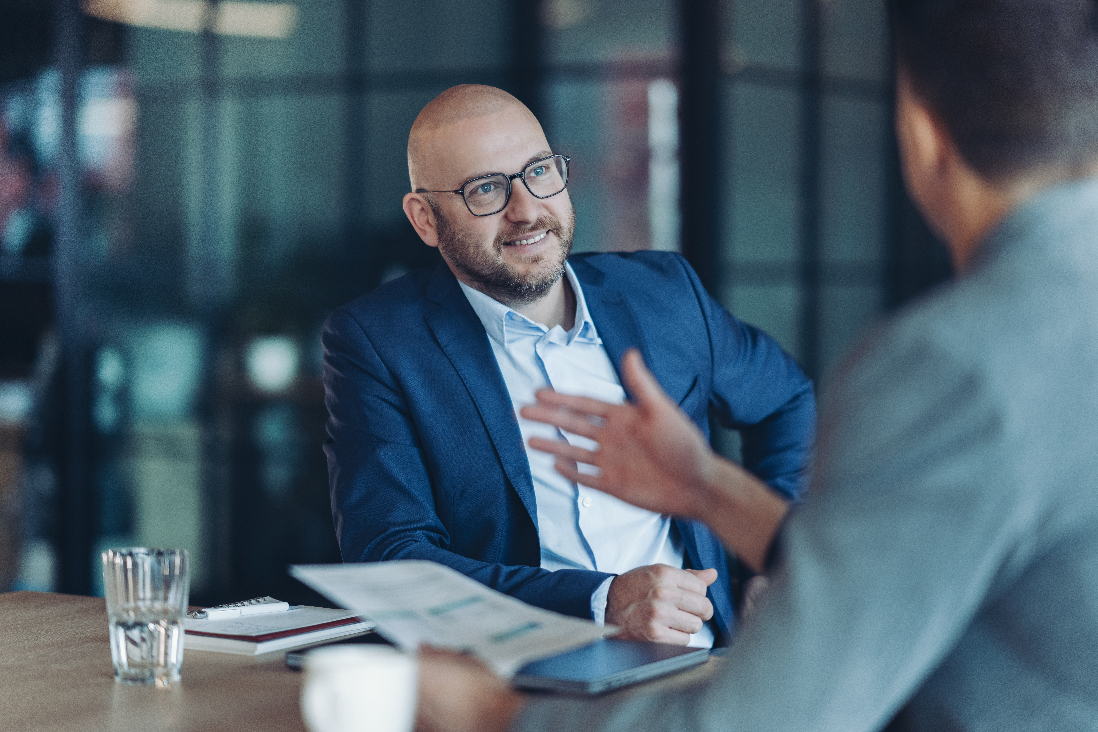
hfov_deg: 23.9
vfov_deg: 16.1
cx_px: 549
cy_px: 366
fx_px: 2592
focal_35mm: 85
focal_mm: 85
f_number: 1.4
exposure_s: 1/400
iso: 500
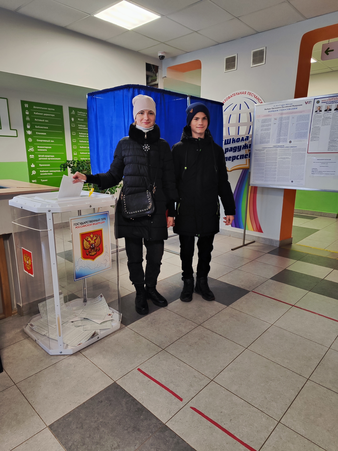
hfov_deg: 58.9
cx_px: 169
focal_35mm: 23
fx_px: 299
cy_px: 226
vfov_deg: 73.9
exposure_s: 1/50
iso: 122
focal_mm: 5.4
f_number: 1.8
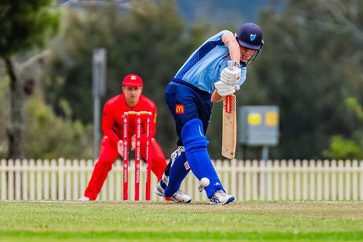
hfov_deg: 1.9
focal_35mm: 1107
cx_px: 199
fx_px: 11166
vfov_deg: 1.2
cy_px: 93
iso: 800
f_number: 5.6
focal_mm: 600
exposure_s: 1/1600
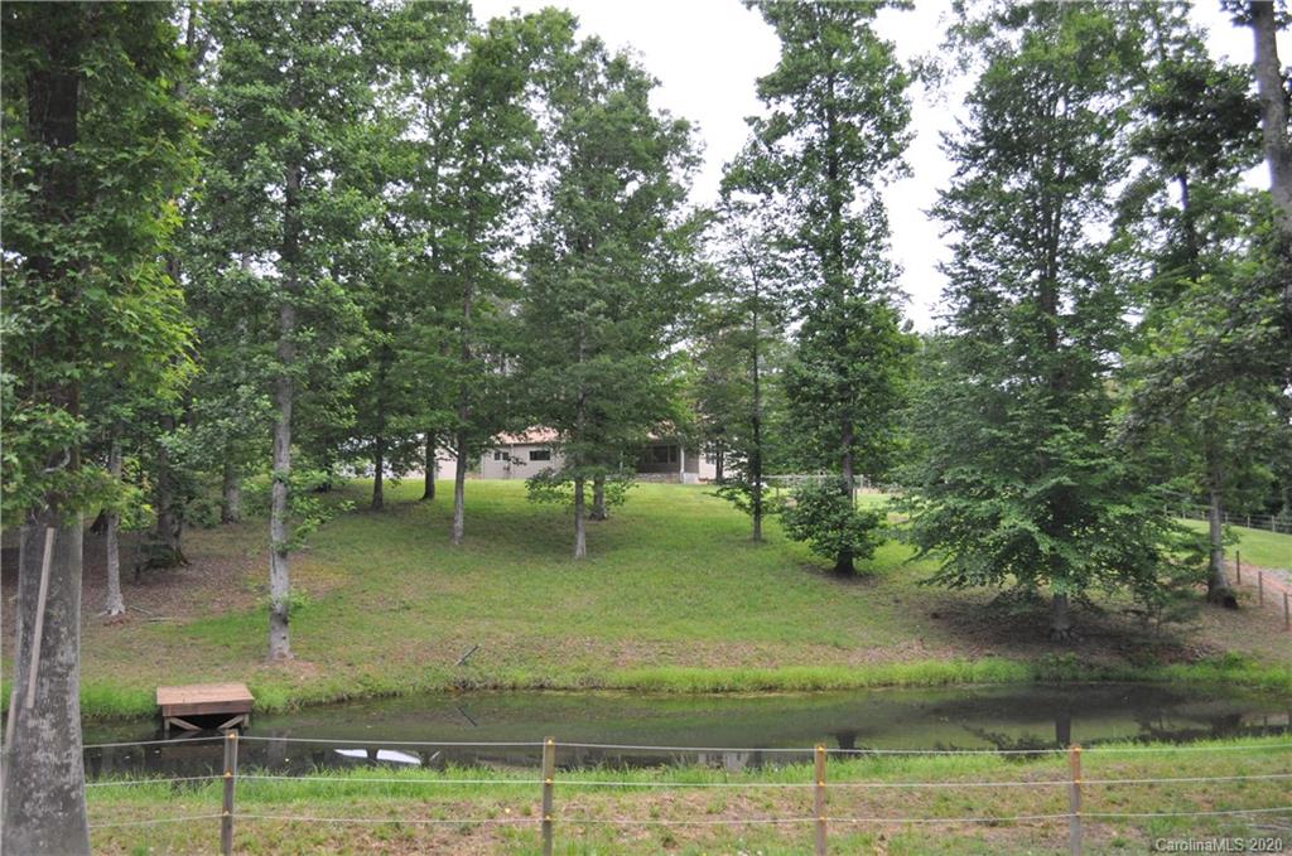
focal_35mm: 33
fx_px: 1182
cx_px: 646
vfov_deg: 39.8
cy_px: 428
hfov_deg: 57.3
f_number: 4.5
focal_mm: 22
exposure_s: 1/200
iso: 1000
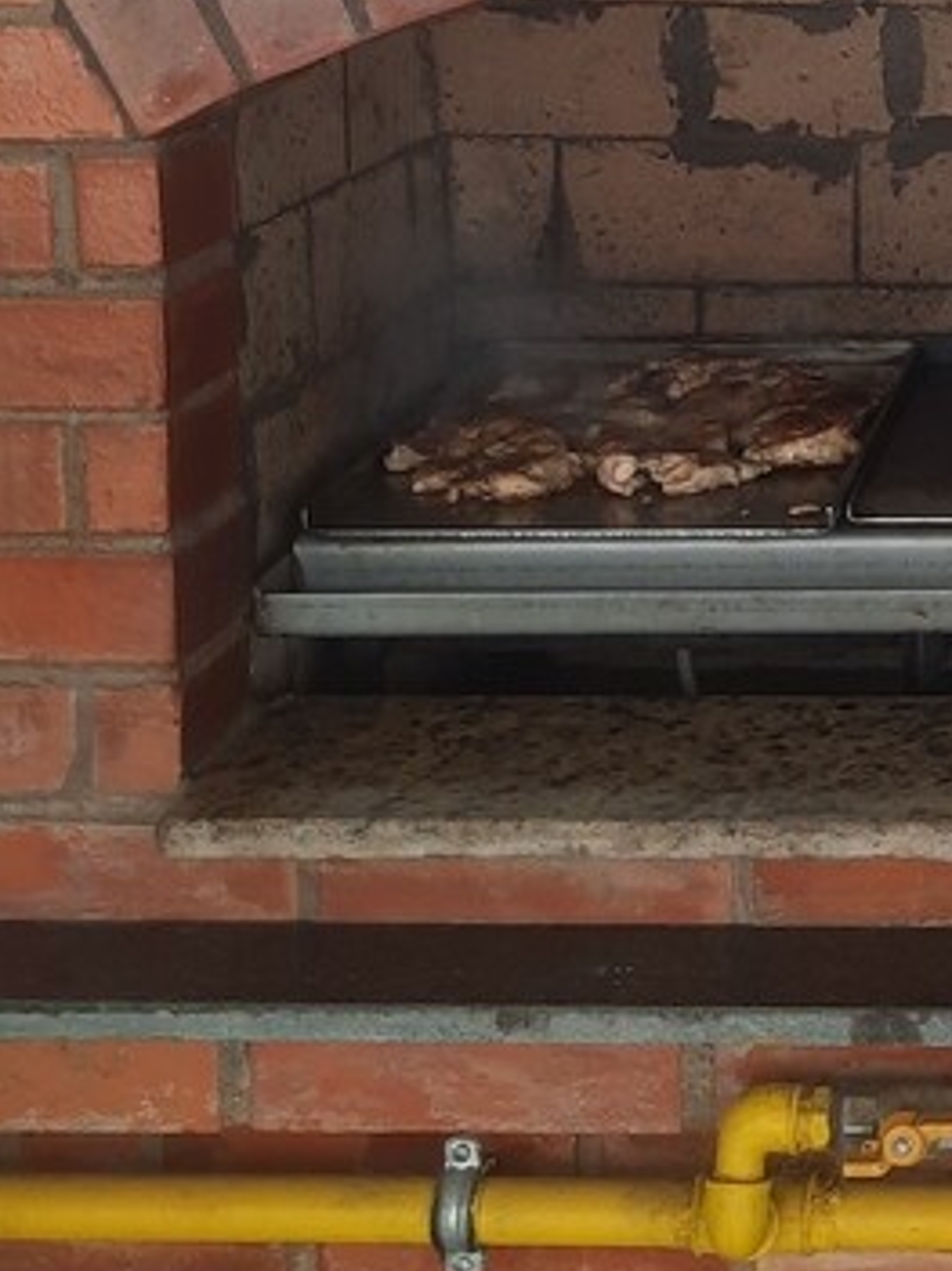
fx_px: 2678
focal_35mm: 73
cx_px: 1155
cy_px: 123
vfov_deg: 25.8
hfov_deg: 19.0
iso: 32
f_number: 2
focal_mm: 4.6
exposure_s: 1/100
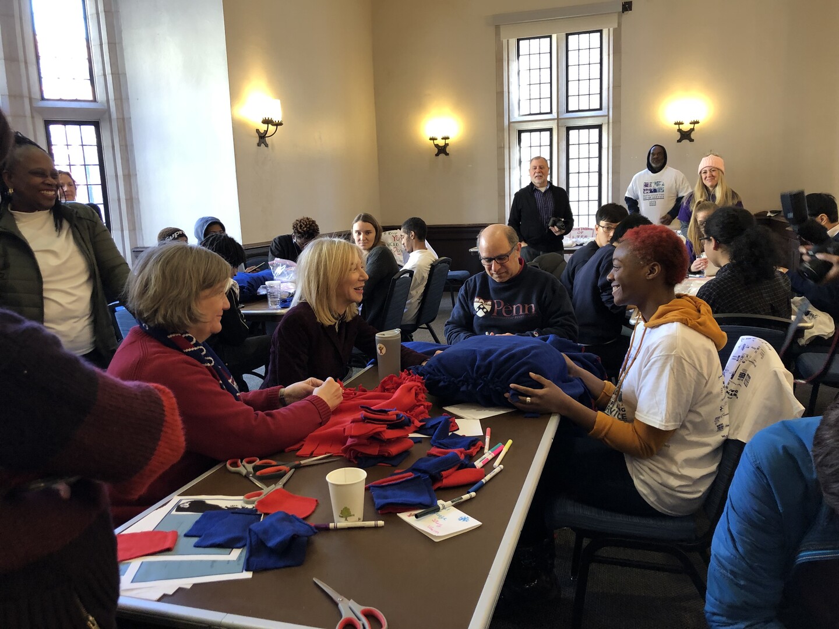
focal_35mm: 28
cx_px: 420
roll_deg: +1.8
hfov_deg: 63.4
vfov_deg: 49.7
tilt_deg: -8.6
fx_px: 679
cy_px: 314
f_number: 1.8
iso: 50
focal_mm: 3.99
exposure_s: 1/15
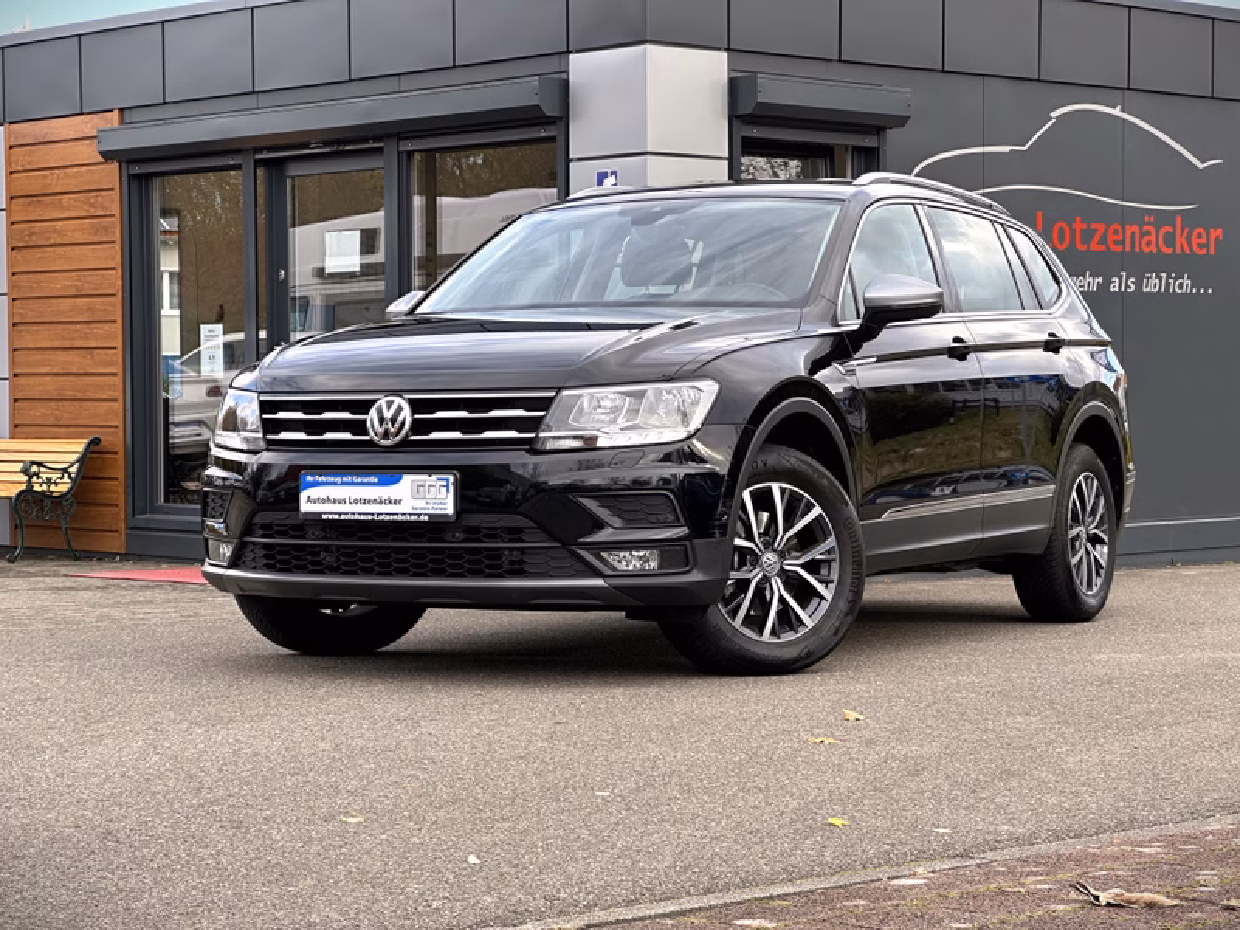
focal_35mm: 77
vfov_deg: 19.1
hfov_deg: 25.3
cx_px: 620
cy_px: 465
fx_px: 2758
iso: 40
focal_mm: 9
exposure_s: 1/99
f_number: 2.8
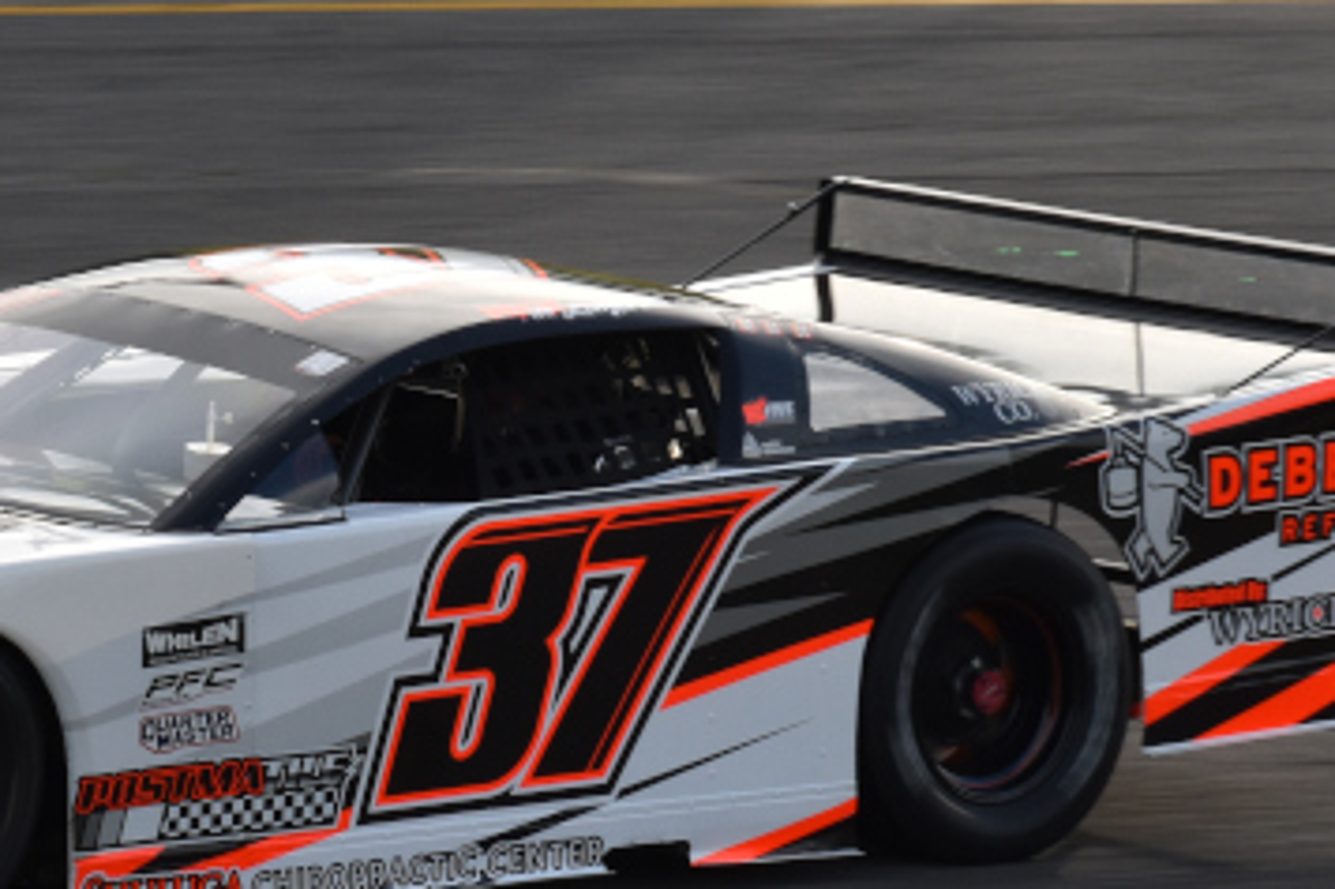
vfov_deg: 3.5
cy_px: 471
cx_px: -49
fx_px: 14603
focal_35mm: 394
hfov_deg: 5.2
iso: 400
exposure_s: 1/250
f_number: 16
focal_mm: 110
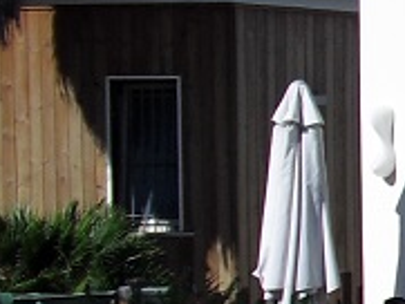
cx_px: 1174
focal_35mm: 218
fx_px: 2552
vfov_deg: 6.8
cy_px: 361
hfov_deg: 7.9
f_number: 7.8
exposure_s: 1/200
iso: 64
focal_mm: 6.3
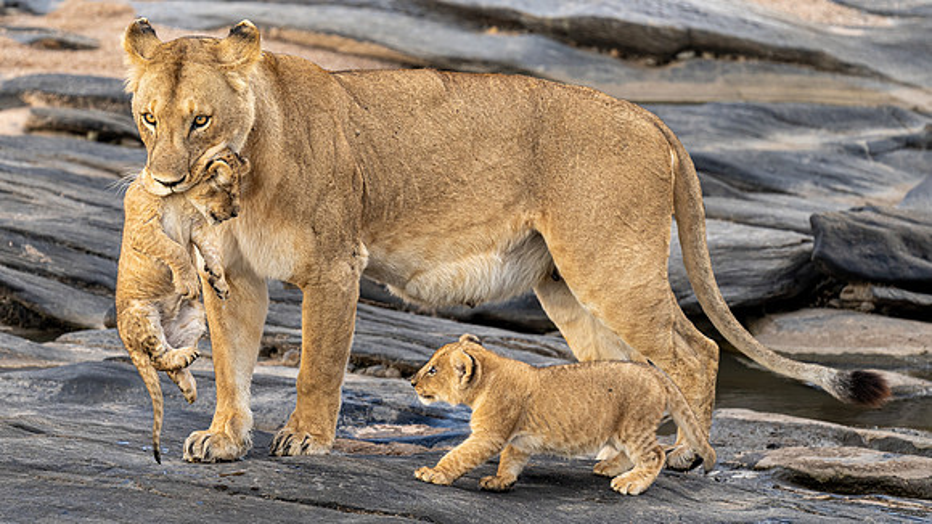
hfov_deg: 2.3
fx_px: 22783
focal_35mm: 922
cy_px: 164
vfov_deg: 1.3
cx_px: 337
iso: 250
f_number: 4.5
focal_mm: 600
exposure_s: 1/200
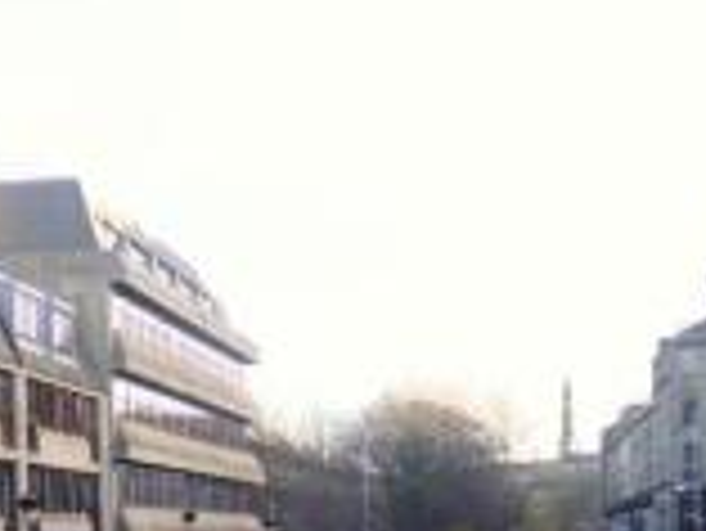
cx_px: 411
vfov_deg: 16.3
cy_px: 520
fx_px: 1817
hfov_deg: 22.0
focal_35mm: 89
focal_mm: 4.3
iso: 100
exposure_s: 1/125
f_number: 2.8
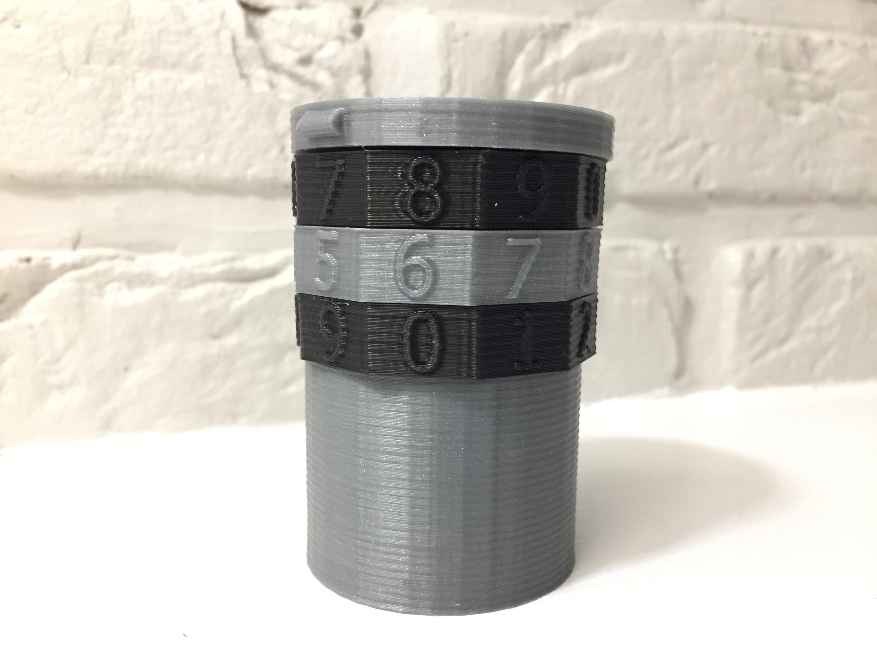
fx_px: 735
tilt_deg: -8.6
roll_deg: +0.1
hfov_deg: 61.7
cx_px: 438
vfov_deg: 48.2
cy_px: 329
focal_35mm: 29
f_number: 2.2
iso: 320
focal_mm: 4.15
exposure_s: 1/33
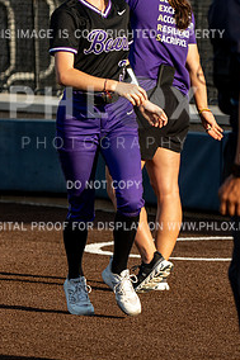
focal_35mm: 439
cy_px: 113
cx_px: 104
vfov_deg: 4.7
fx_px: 4395
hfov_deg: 3.1
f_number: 5.6
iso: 400
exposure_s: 1/1250
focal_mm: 277
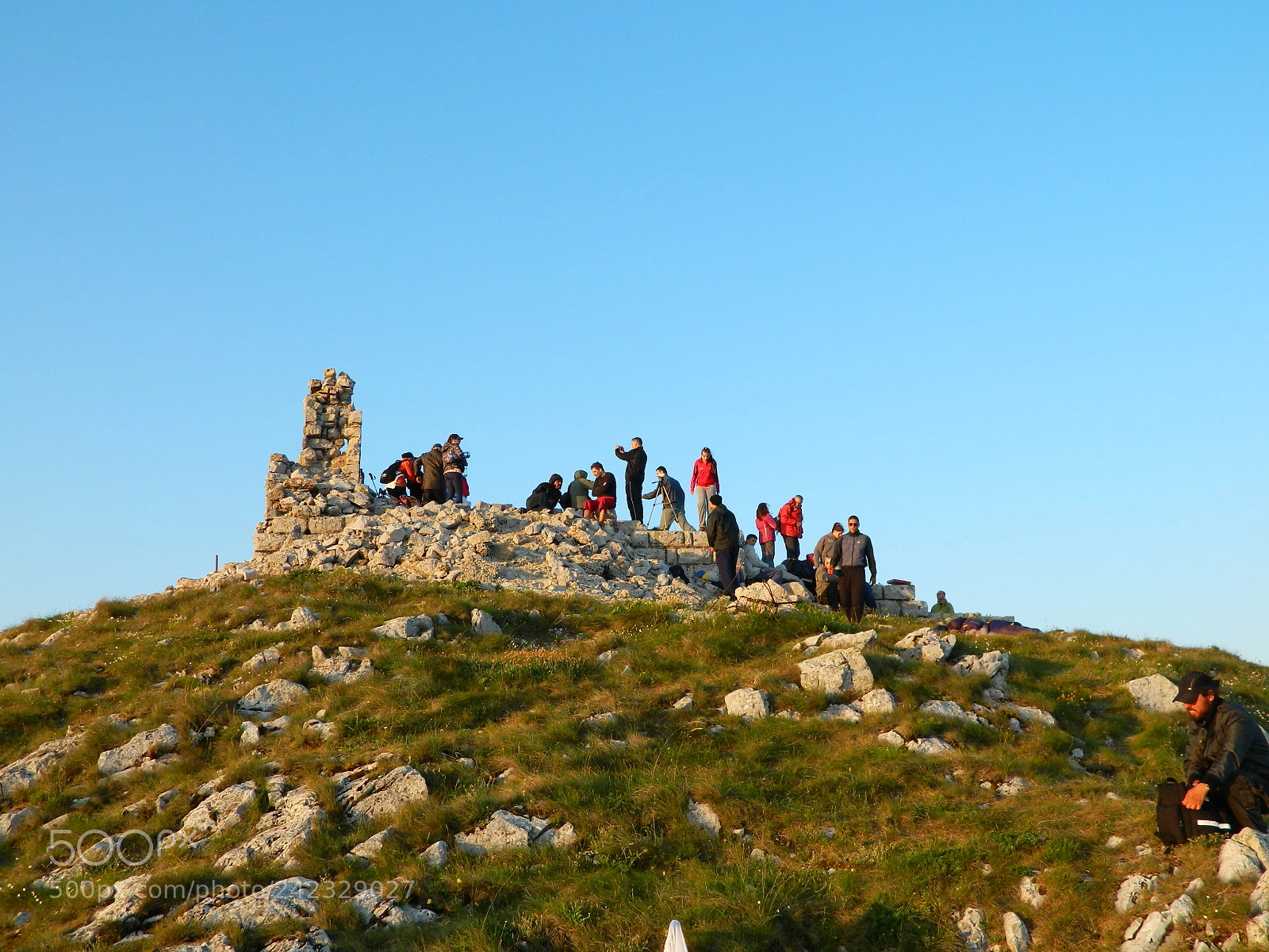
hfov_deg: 52.6
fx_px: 1283
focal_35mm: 35
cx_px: 634
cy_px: 476
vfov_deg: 40.7
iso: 80
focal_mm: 6.2
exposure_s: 1/320
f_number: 3.3
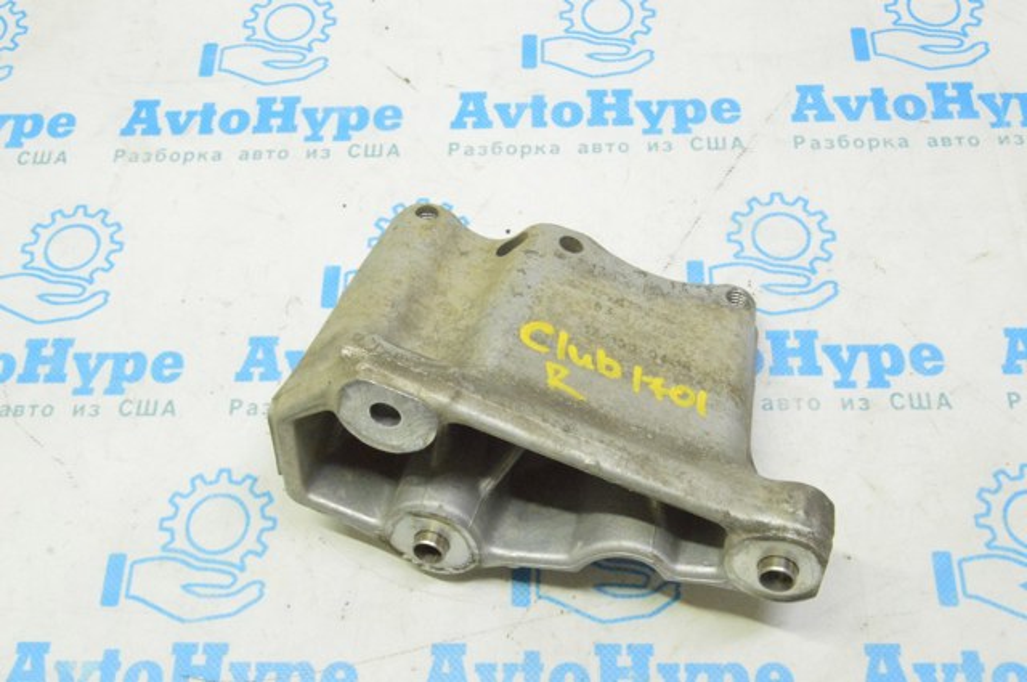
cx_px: 514
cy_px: 341
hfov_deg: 46.5
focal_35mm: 42
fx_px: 1197
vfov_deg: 31.8
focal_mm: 28
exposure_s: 1/20
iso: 6400
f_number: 20
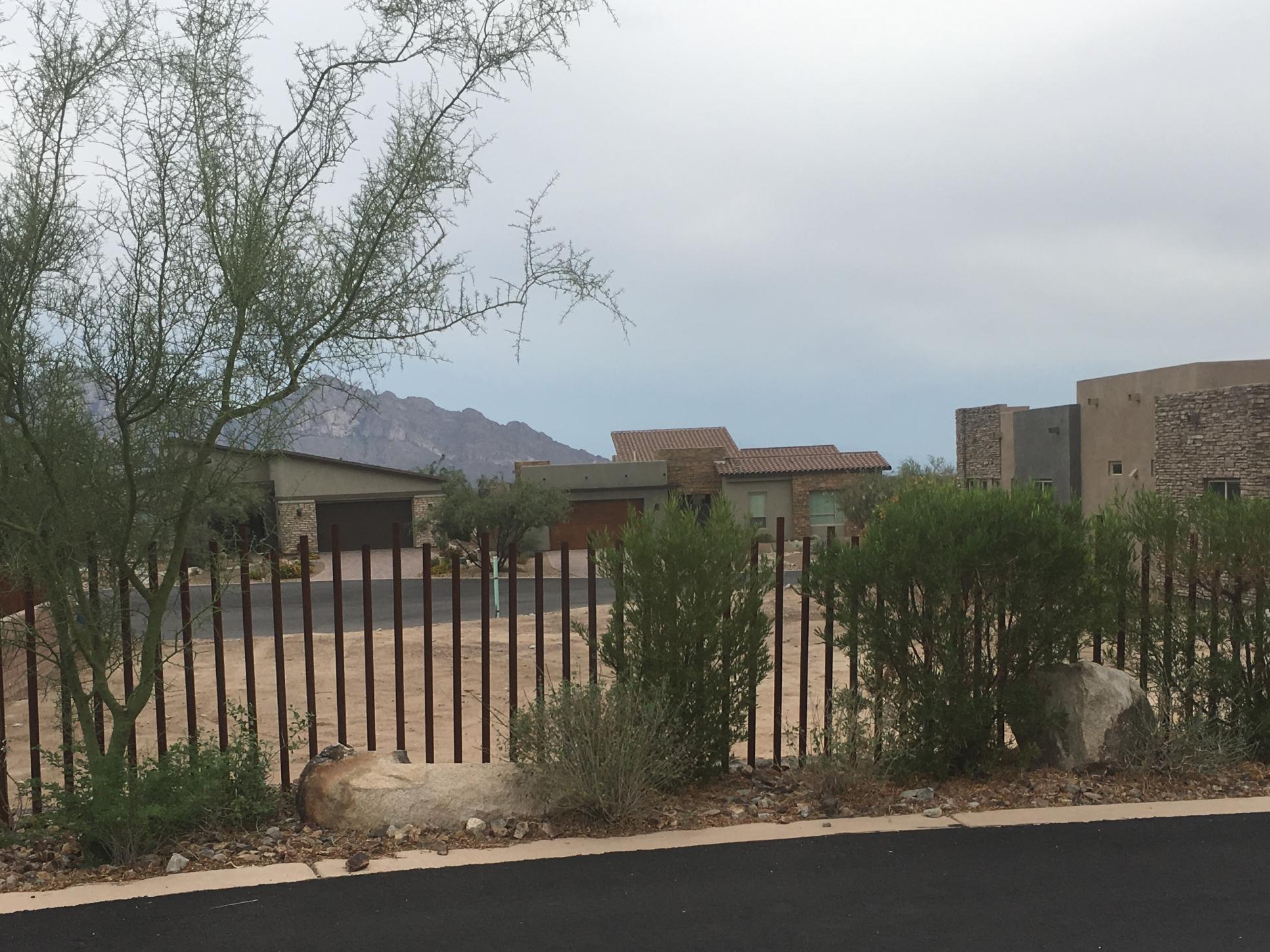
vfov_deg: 31.9
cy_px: 634
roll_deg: +3.0
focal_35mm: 45
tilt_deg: -4.7
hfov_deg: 42.1
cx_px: 612
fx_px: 1651
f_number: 2.2
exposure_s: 1/1202
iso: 25
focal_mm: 4.15
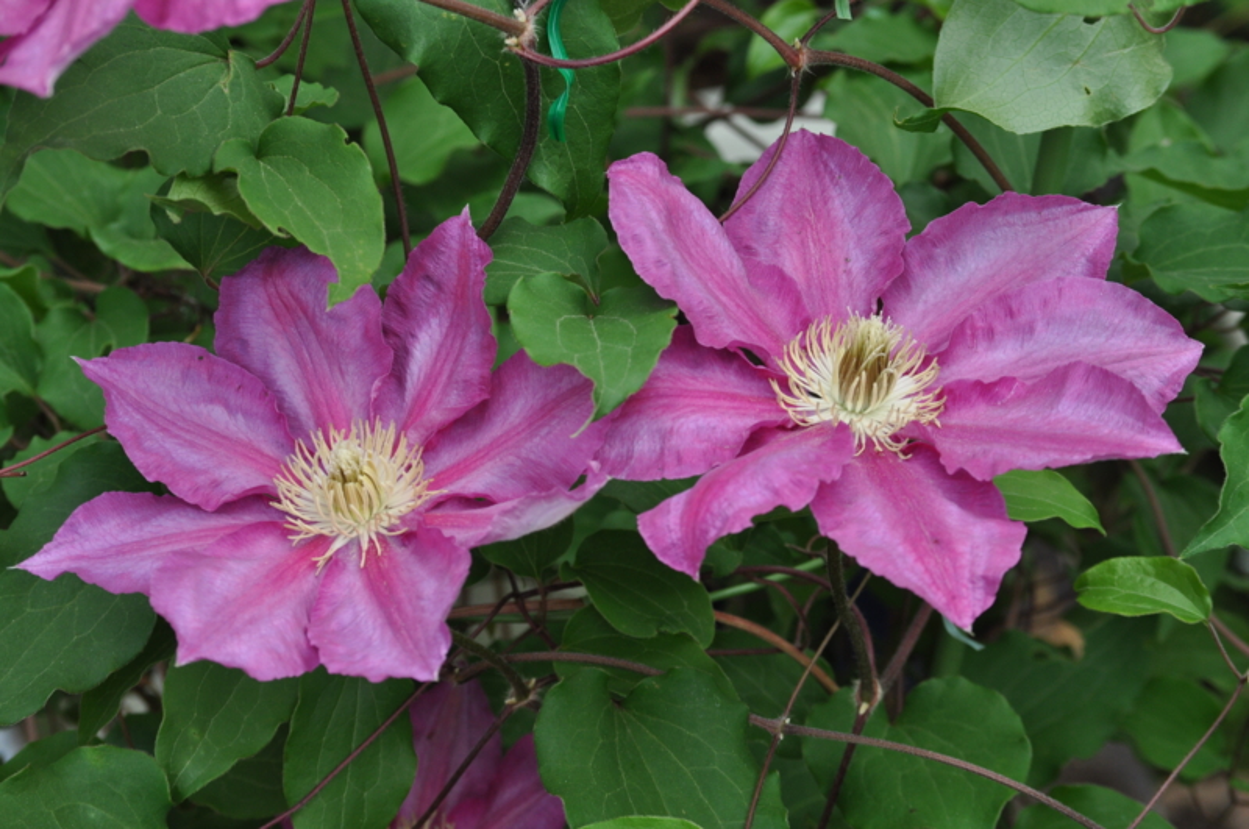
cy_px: 414
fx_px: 3378
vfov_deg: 14.0
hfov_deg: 20.9
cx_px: 624
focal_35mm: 98
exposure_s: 1/125
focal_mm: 65
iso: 400
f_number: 7.1
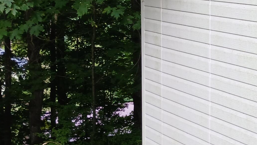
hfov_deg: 22.6
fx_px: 559
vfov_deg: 14.7
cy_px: 62
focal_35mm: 82
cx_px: 349
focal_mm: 3.98
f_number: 1.8
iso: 50
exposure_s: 1/60
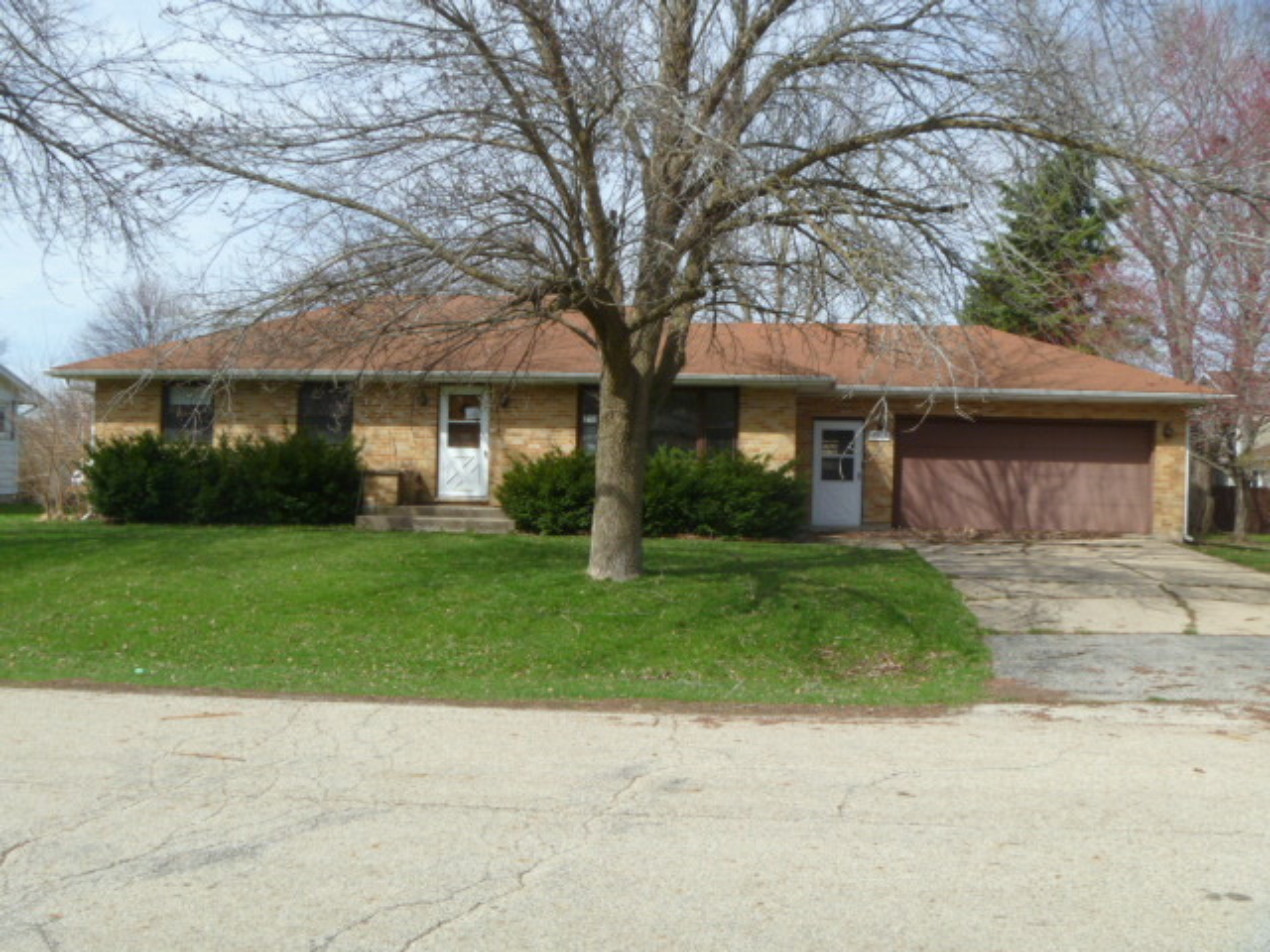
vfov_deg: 40.7
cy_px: 476
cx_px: 635
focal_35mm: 35
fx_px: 1284
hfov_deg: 52.6
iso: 80
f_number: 5.6
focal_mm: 6.3
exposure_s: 1/200
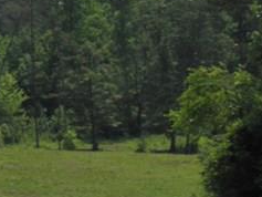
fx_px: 2029
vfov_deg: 5.5
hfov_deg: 7.2
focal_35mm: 268
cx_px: -172
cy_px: 37
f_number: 6
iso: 50
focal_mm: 11.2
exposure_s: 1/400
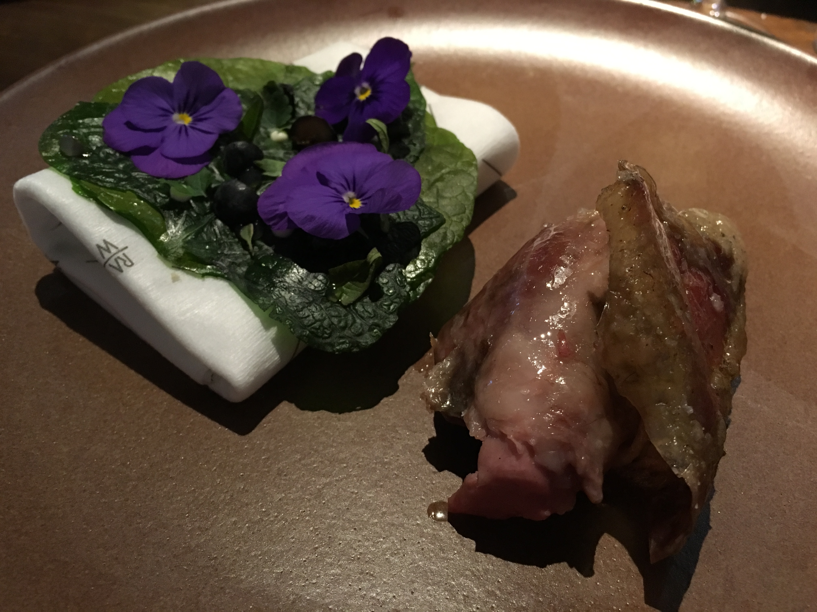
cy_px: 306
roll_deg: -2.3
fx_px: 684
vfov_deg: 48.2
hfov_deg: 61.7
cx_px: 408
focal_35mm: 29
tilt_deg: -44.4
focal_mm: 4.15
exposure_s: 1/15
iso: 400
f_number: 2.2
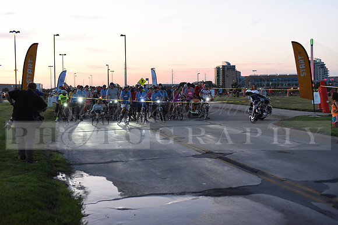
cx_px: 169
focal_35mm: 50
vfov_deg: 27.0
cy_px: 112
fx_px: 470
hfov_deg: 39.6
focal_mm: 50
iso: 2500
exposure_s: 1/400
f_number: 2.2
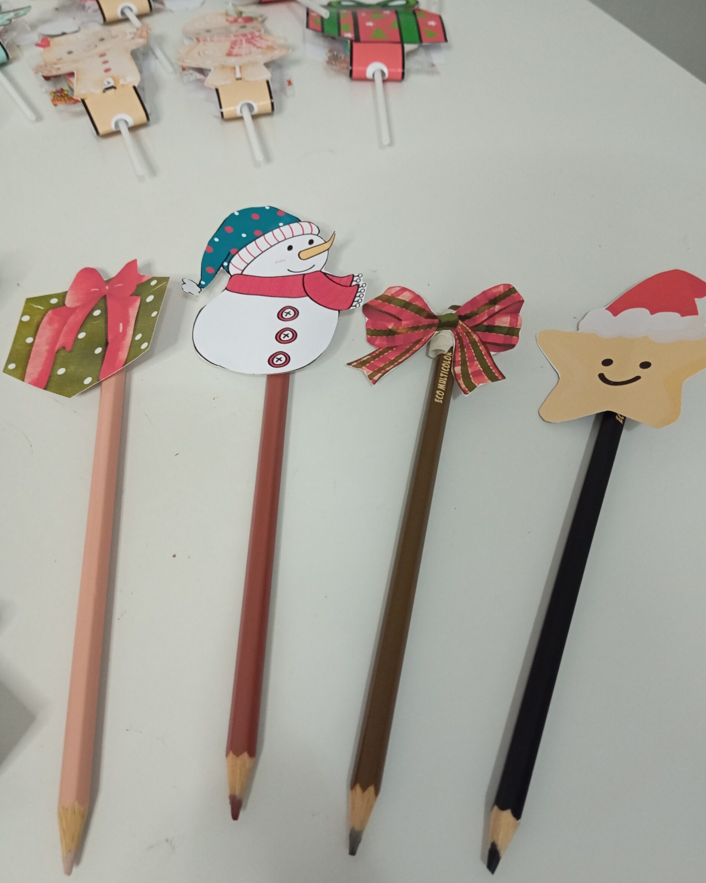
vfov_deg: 58.7
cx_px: 357
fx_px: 784
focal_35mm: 30
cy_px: 465
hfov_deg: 48.5
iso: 2405
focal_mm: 4.22
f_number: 1.8
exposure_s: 1/24
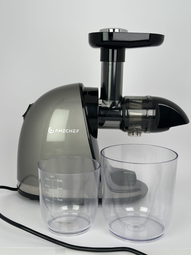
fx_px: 353
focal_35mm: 48
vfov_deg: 39.7
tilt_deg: -10.5
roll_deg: -0.1
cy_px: 128
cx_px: 96
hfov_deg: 30.3
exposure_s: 1/980
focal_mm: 6.86
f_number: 1.78
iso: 80
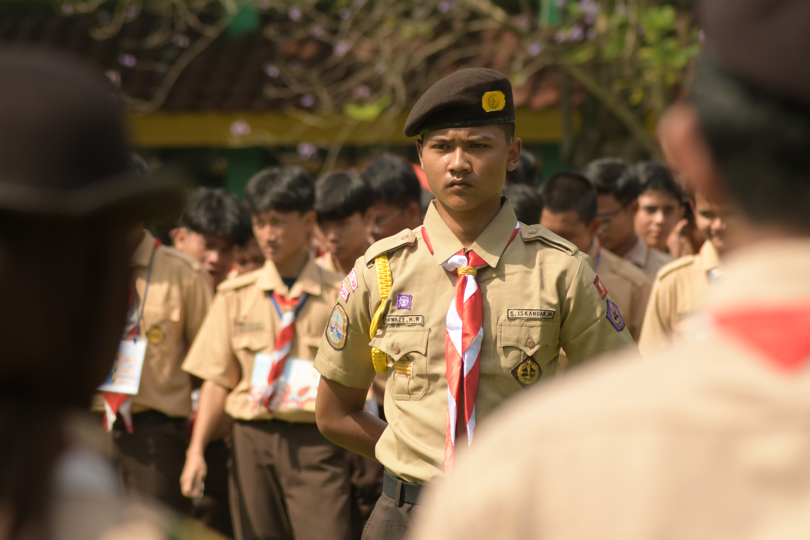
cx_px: 405
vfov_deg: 4.6
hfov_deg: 6.9
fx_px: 6749
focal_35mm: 300
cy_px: 270
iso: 400
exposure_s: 1/640
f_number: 9
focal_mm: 200
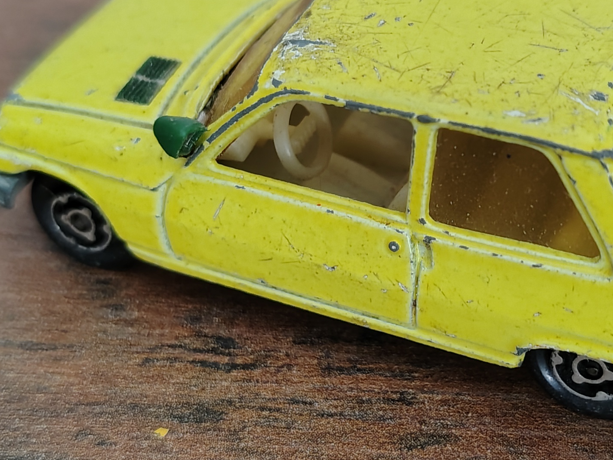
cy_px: 204
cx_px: 382
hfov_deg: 28.1
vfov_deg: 21.3
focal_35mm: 69
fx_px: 1222
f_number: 1.8
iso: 639
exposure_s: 1/50
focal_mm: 5.56
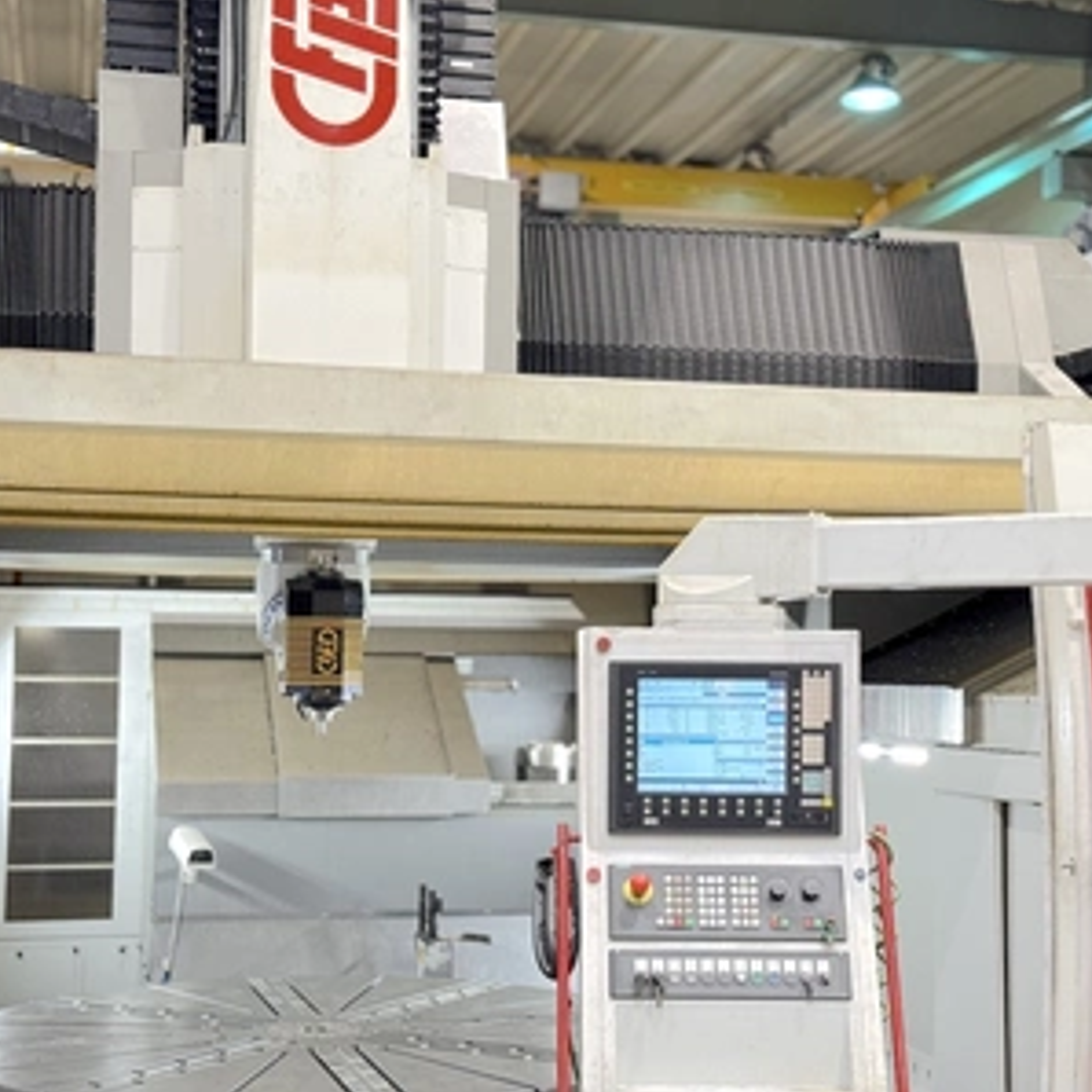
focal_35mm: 57
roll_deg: -0.5
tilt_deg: +3.5
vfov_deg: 30.0
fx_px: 2034
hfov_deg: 30.0
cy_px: 546
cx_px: 564
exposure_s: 1/50
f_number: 1.78
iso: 100
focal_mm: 6.76
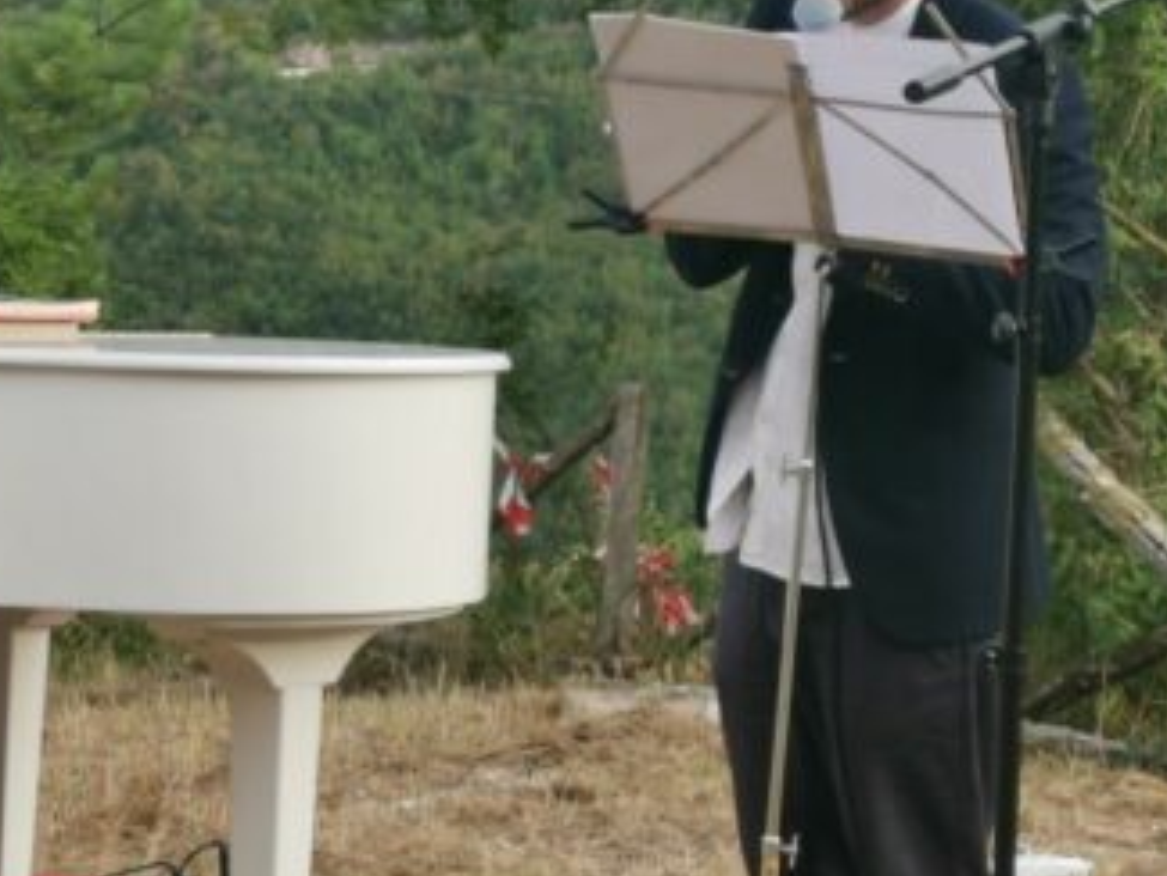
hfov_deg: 15.7
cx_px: 136
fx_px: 4182
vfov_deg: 12.0
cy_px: 467
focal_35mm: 124
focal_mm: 5.58
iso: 50
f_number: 1.8
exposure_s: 1/306
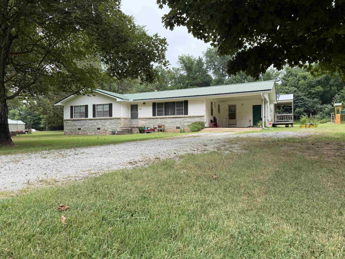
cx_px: 172
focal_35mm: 24
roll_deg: -0.5
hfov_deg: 71.6
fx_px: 239
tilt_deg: +0.6
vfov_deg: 56.8
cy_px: 130
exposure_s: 1/1385
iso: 100
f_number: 1.78
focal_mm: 6.76
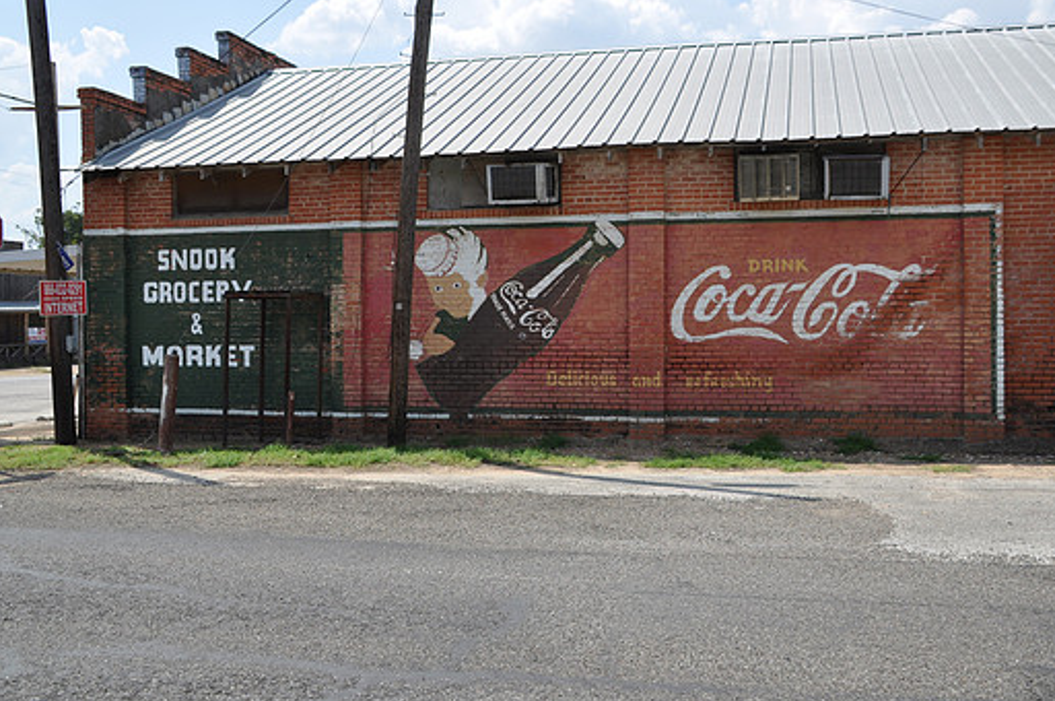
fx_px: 995
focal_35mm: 34
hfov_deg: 55.7
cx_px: 595
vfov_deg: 38.7
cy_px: 314
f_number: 8
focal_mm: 20
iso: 200
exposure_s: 1/250
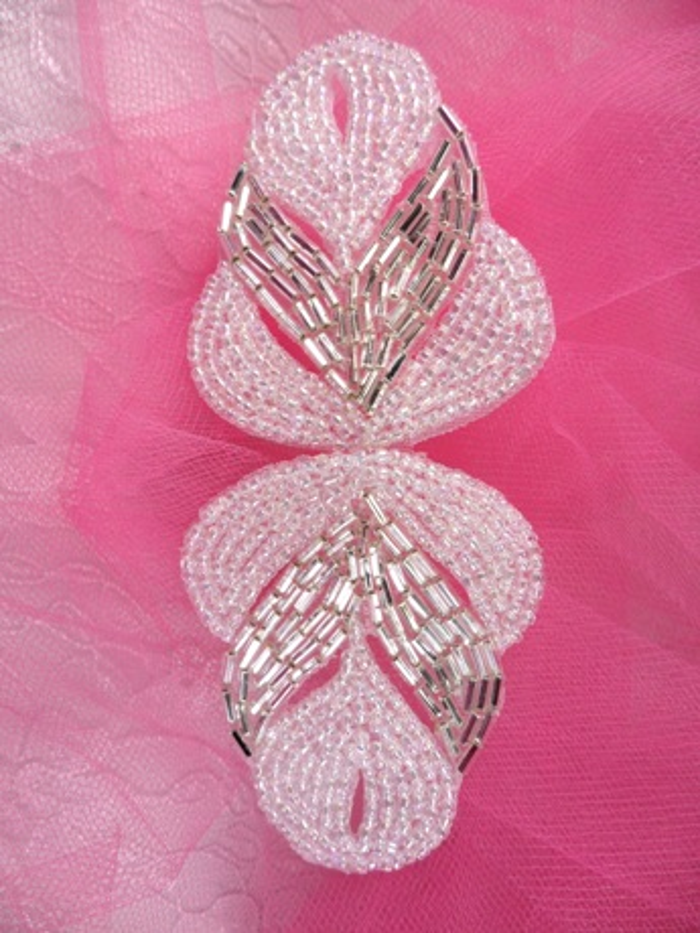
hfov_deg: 51.4
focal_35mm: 27
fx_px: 728
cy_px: 466
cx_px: 350
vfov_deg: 65.3
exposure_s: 1/500
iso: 80
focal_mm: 4.9
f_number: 3.5
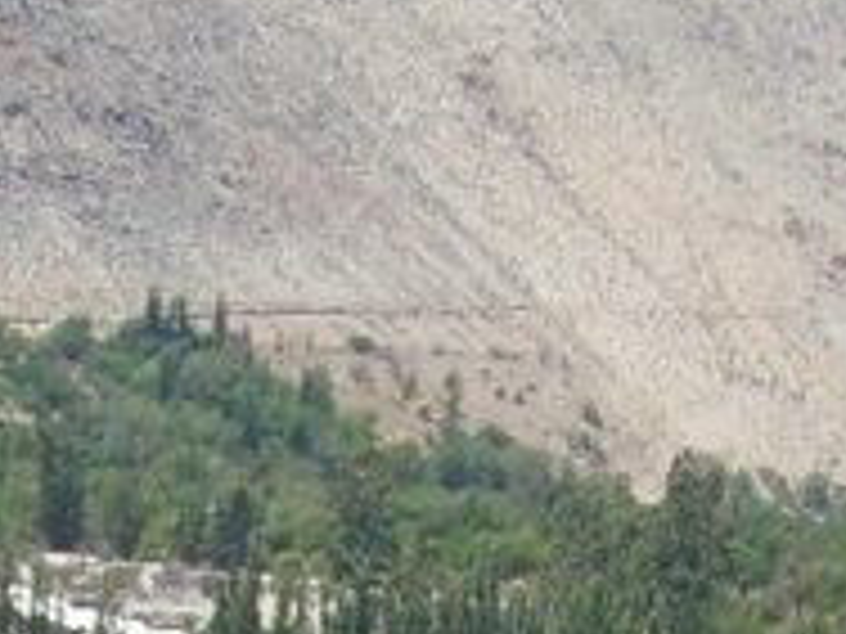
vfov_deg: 7.8
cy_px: 1443
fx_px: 4375
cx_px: 608
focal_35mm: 179
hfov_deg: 11.0
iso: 80
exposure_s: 1/180
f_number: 7.1
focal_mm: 5.8
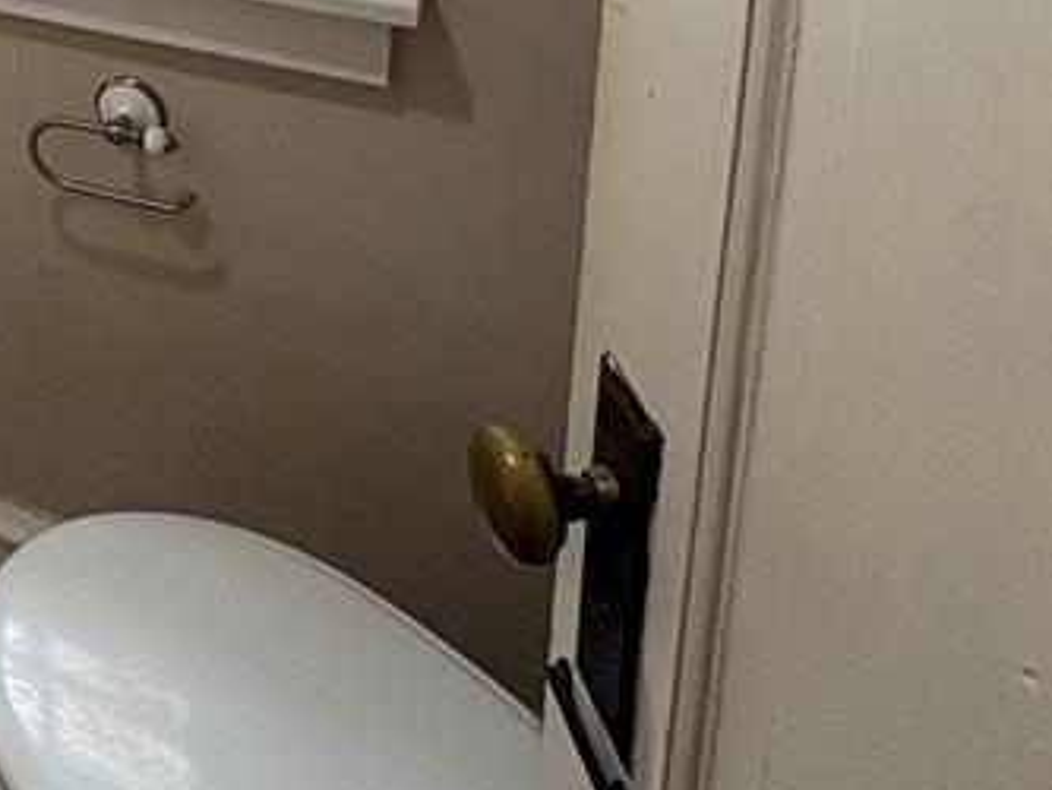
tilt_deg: -10.9
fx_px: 1307
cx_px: -341
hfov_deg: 32.2
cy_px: -307
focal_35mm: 43
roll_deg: +4.4
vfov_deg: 26.8
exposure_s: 1/60
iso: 125
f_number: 2.2
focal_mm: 2.22
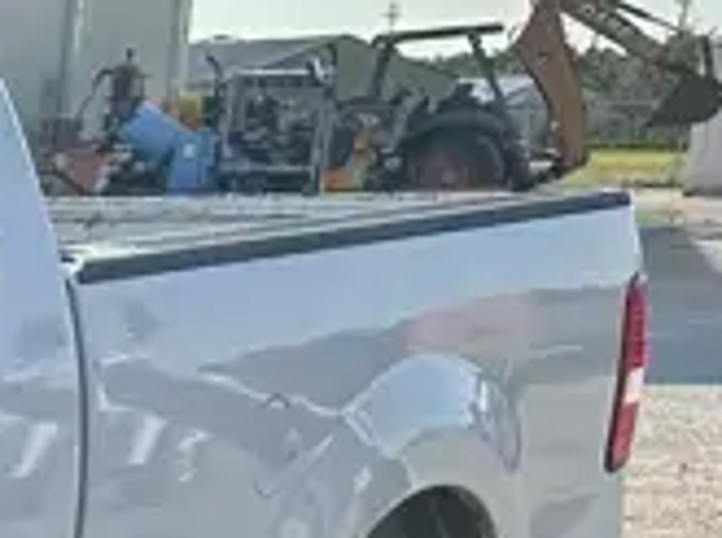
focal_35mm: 140
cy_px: 866
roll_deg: +0.6
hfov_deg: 10.6
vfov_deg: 10.1
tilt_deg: -13.8
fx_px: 2914
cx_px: -1326
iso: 80
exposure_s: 1/3861
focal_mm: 6.86
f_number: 1.78
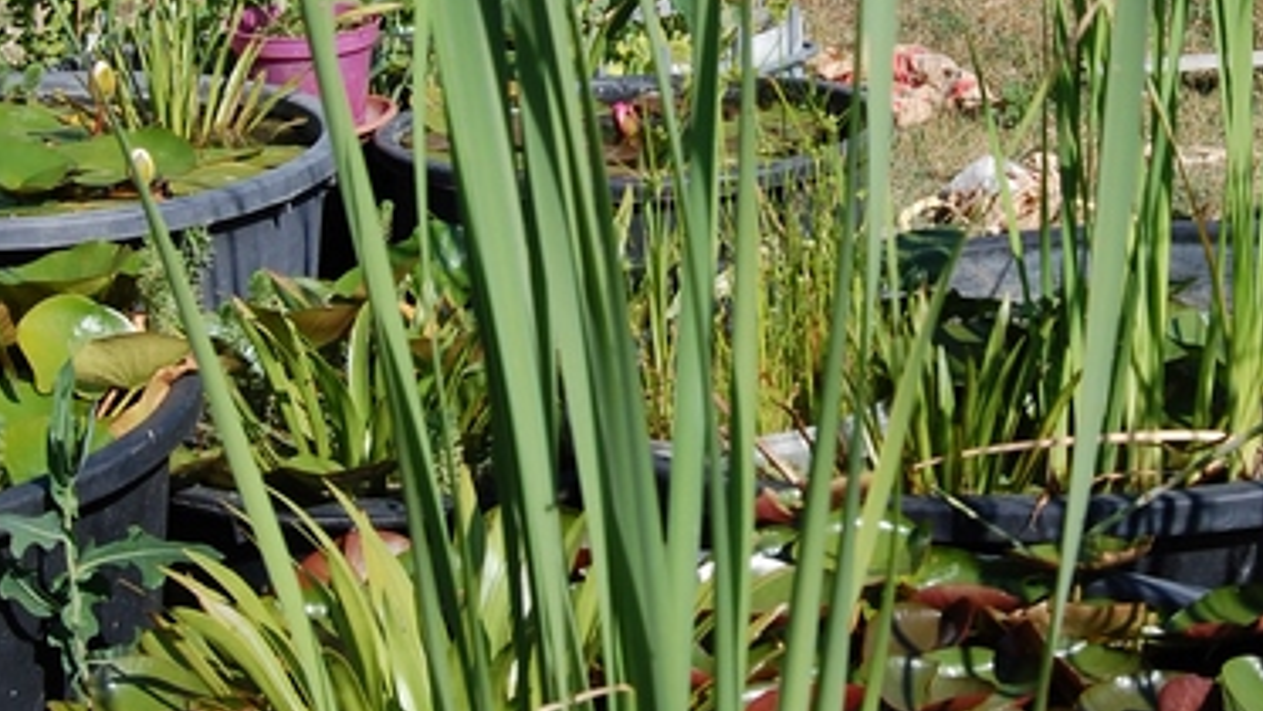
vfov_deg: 11.4
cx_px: 830
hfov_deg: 20.1
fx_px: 3551
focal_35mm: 106
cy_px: 176
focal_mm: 28
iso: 200
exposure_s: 1/320
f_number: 9
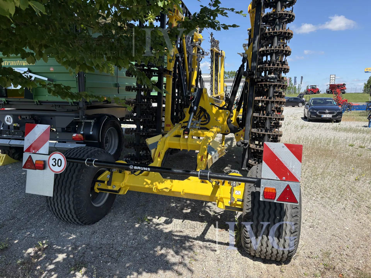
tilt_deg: -7.2
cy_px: 139
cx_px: 186
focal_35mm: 26
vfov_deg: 53.1
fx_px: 279
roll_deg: +1.6
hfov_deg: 67.3
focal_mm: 5.96
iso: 50
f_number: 1.6
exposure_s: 1/1848
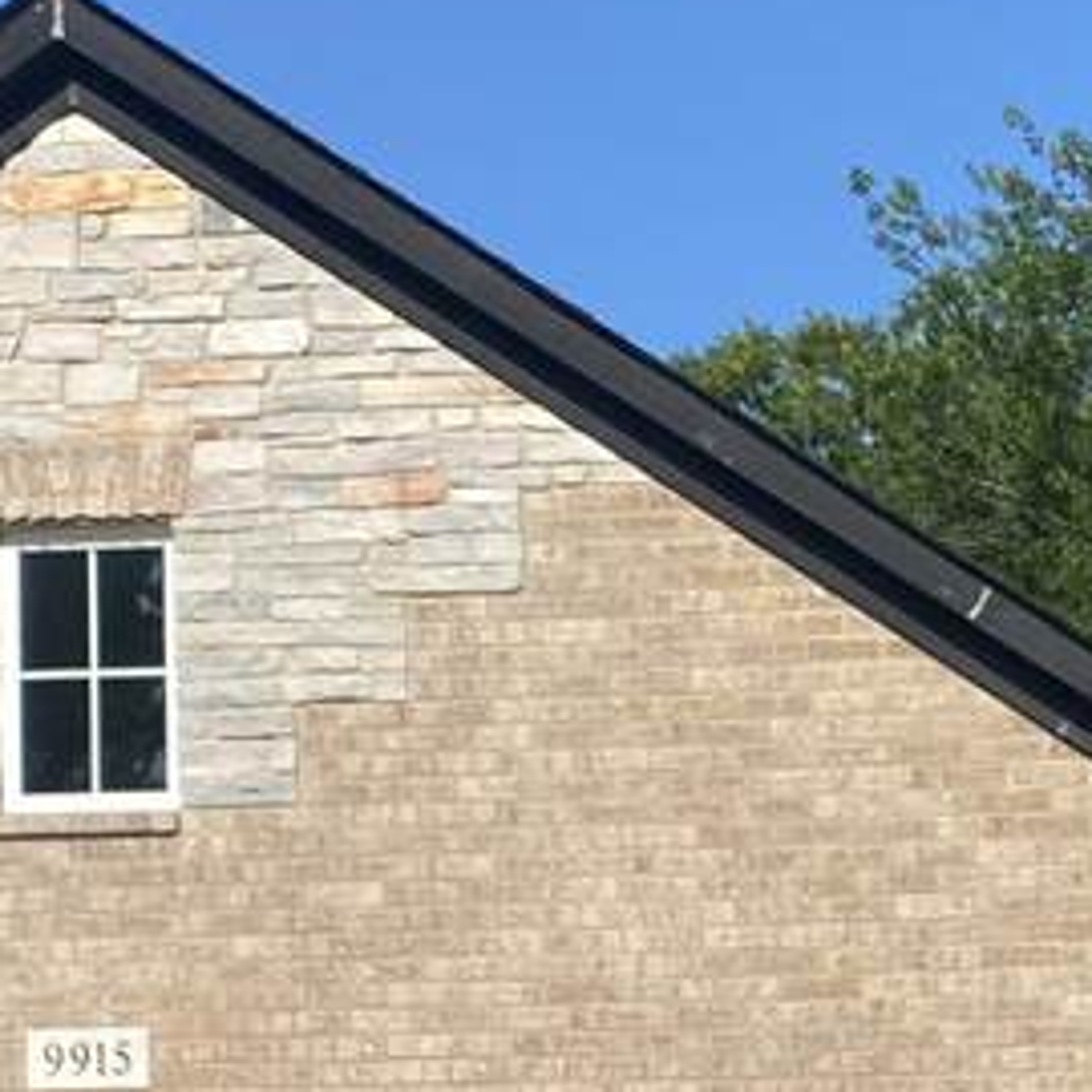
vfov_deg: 15.0
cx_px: 1197
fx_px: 3890
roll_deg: +0.6
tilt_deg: +1.3
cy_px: 1561
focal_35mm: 109
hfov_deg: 15.6
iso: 32
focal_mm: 4.25
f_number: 1.8
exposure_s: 1/3125
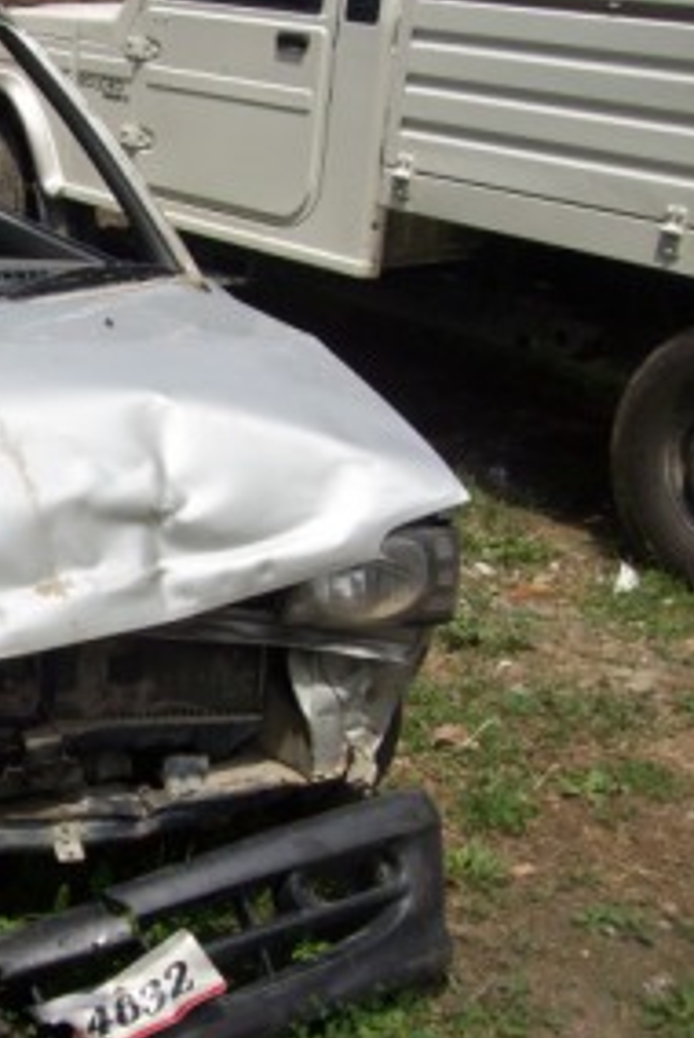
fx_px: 1702
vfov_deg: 33.9
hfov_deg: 21.5
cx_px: -117
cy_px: 497
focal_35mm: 59
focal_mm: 6
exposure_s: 1/601
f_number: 4.8
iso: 80
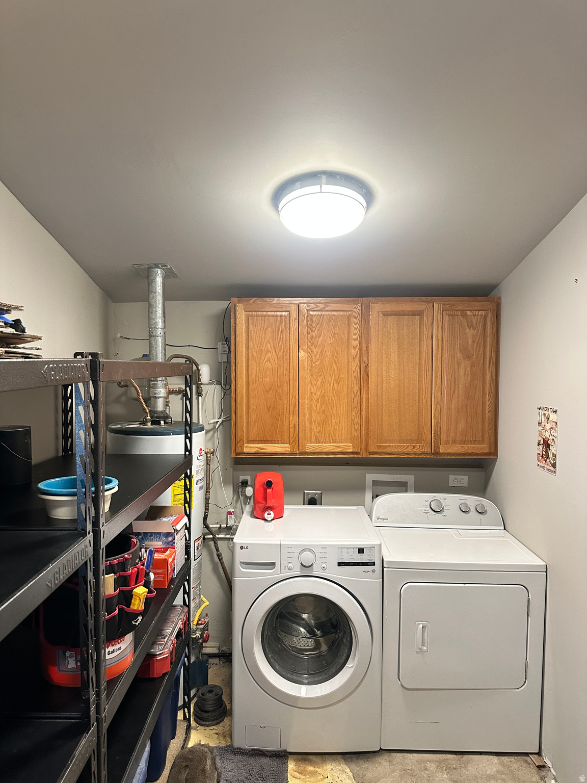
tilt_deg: -1.9
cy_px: 392
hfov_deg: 56.8
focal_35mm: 24
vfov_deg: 71.6
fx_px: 543
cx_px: 294
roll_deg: -1.0
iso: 400
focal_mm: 6.86
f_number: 1.78
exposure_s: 1/60
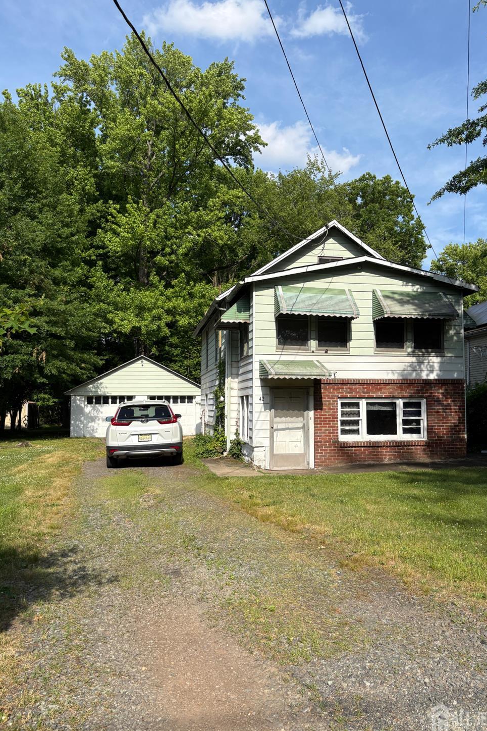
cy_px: 362
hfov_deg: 46.3
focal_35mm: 28
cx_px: 272
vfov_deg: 65.5
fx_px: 568
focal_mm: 5.96
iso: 50
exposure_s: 1/3279
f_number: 1.6
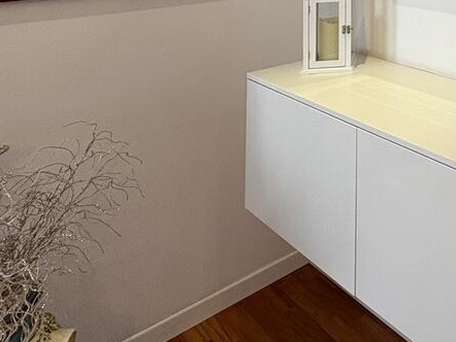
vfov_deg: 30.8
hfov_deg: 38.0
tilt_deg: +2.7
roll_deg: +0.6
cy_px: -87
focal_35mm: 38
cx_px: 534
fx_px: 501
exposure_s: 1/100
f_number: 2.2
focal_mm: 2.22
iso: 125
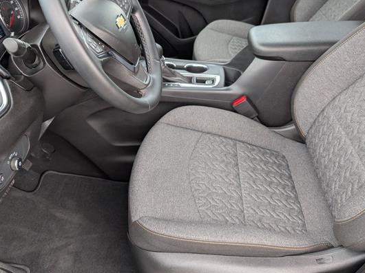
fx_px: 306
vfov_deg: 48.2
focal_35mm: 29
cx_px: 176
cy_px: 131
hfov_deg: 61.7
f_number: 1.68
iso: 226
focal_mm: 6.9
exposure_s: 1/625
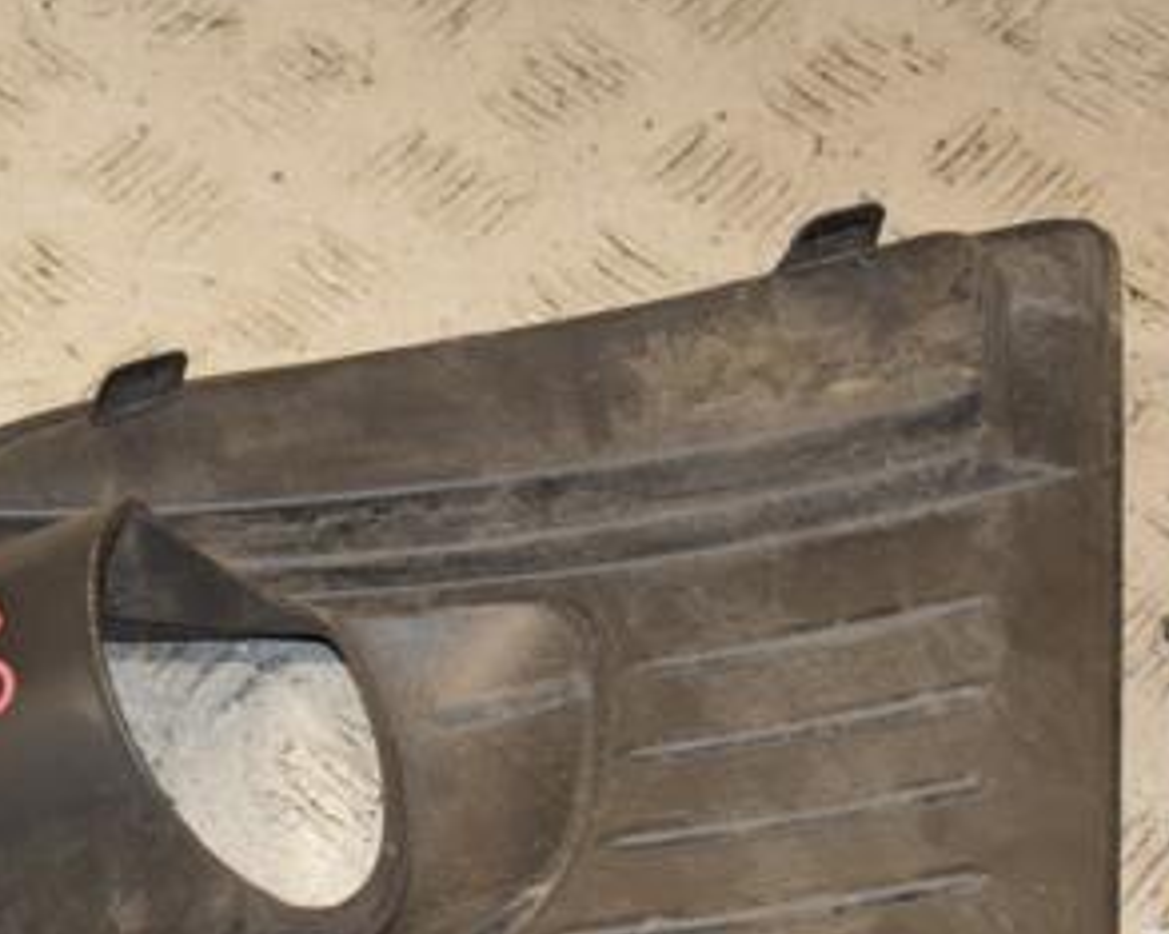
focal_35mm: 101
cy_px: 651
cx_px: 199
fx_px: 3491
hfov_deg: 18.8
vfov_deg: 15.2
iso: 800
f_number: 5.6
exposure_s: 1/200
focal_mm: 35
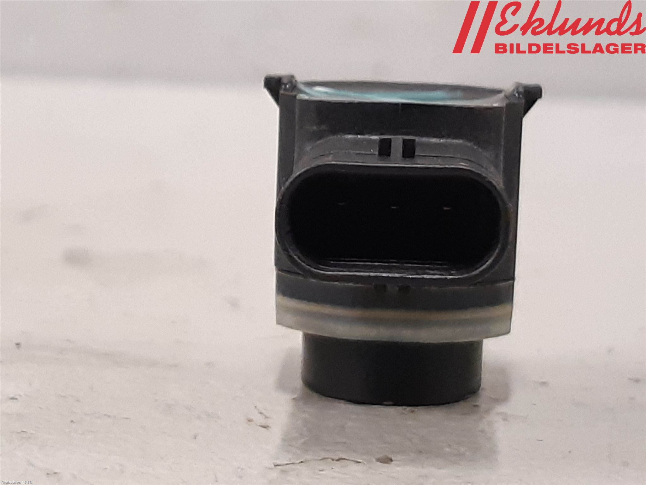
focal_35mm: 26
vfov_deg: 53.1
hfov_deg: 67.3
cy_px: 242
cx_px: 323
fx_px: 485
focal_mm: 3.93
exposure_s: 1/50
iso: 250
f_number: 1.7
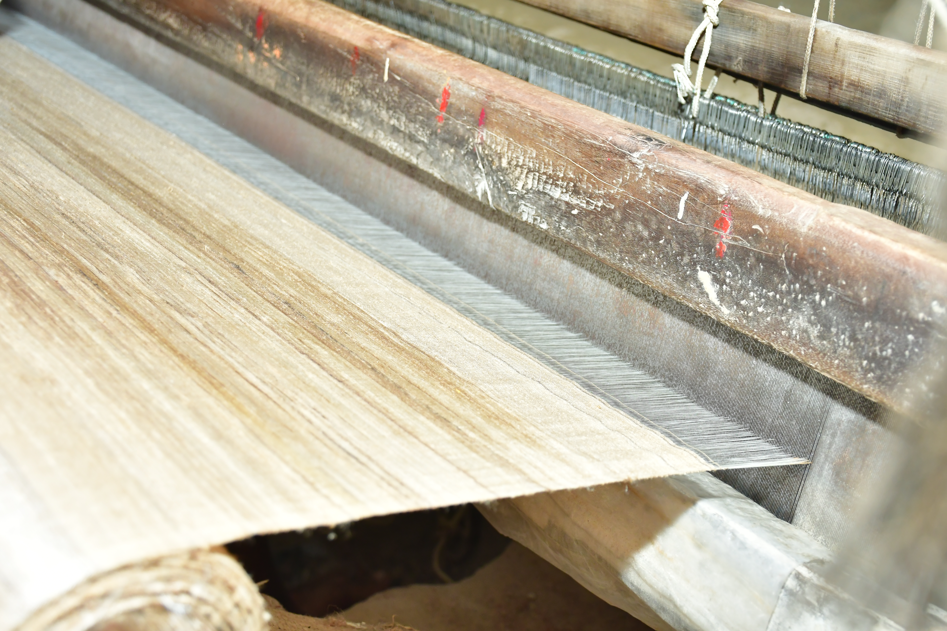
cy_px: 316
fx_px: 1263
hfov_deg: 41.1
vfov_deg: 28.1
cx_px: 474
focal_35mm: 48
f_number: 5.6
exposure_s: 1/160
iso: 1000
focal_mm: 32
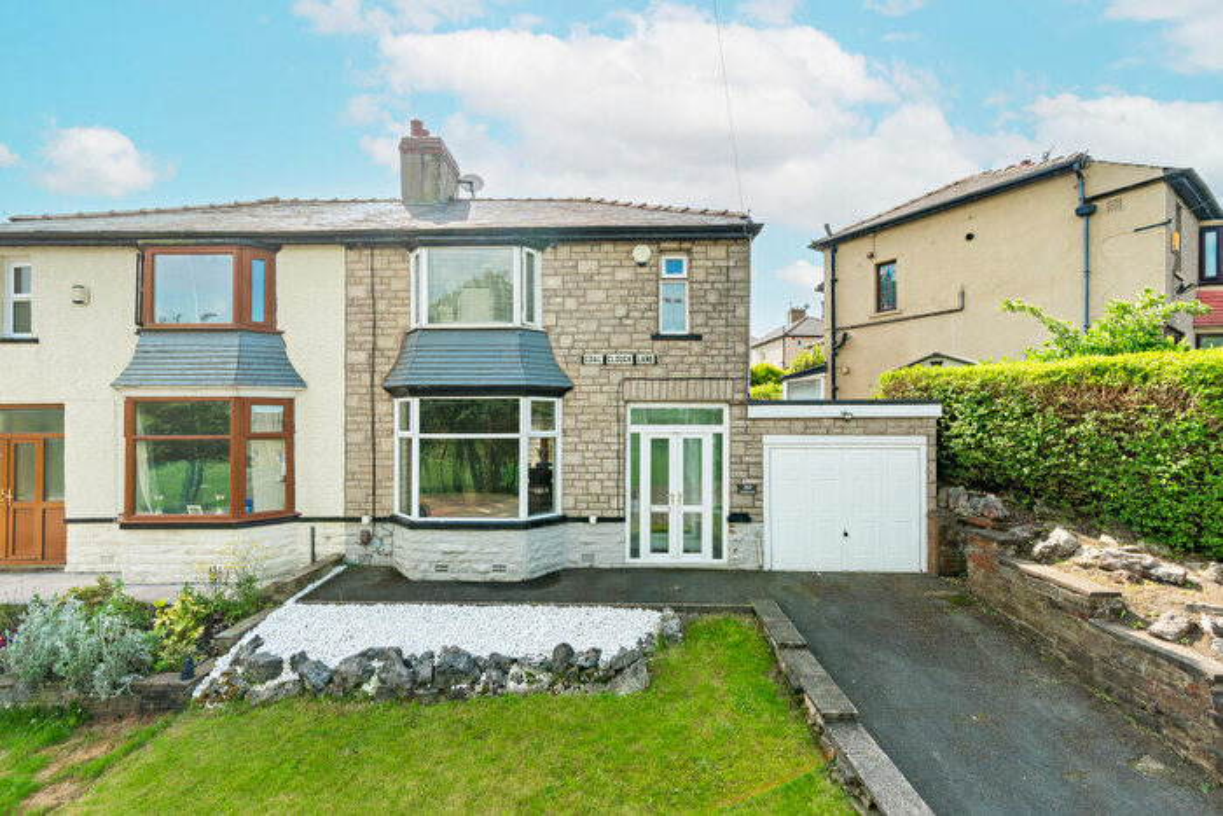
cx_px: 612
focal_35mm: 14
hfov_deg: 104.2
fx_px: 476
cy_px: 408
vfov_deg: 81.2
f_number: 10
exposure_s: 1/250
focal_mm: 14
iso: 320
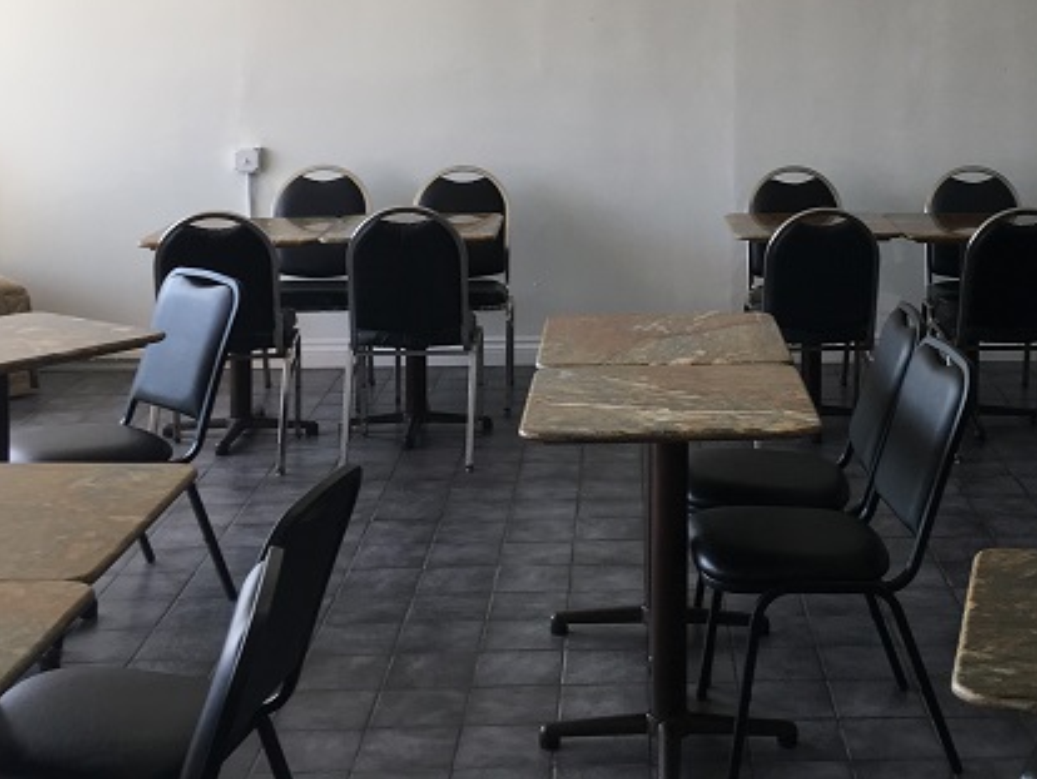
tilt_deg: -2.5
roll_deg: +0.0
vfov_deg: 25.1
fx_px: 1679
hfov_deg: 33.9
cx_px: 734
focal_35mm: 56
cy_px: 38
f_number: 2.2
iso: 25
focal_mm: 4.15
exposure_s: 1/120
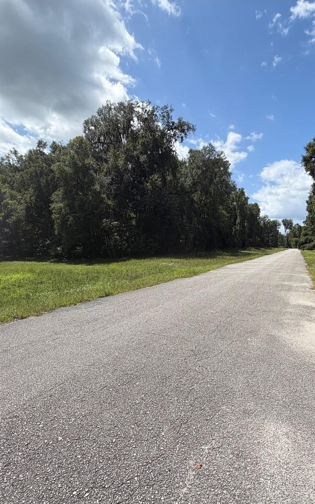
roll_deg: -1.2
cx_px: 180
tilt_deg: -3.6
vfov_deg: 85.1
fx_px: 275
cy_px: 254
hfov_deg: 59.4
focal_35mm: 20
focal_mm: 2.22
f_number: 2.2
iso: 20
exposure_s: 1/888
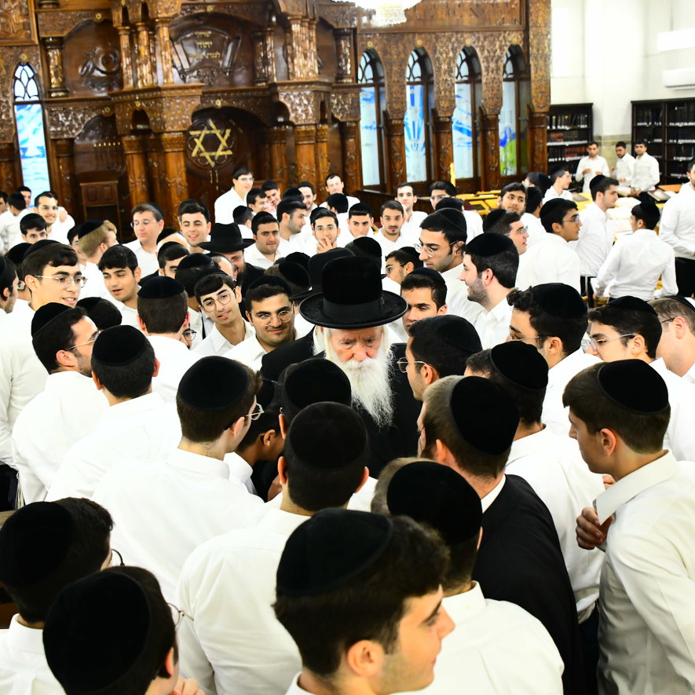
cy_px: 351
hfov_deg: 39.2
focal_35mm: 43
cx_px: 343
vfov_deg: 39.2
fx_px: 977
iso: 4000
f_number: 5.6
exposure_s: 1/200
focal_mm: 32
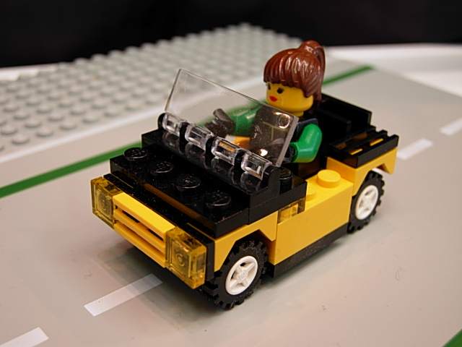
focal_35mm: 48
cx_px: 231
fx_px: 641
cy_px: 174
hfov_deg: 39.7
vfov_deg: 30.3
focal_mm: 10.1
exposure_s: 1/6.9
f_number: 3.1
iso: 50
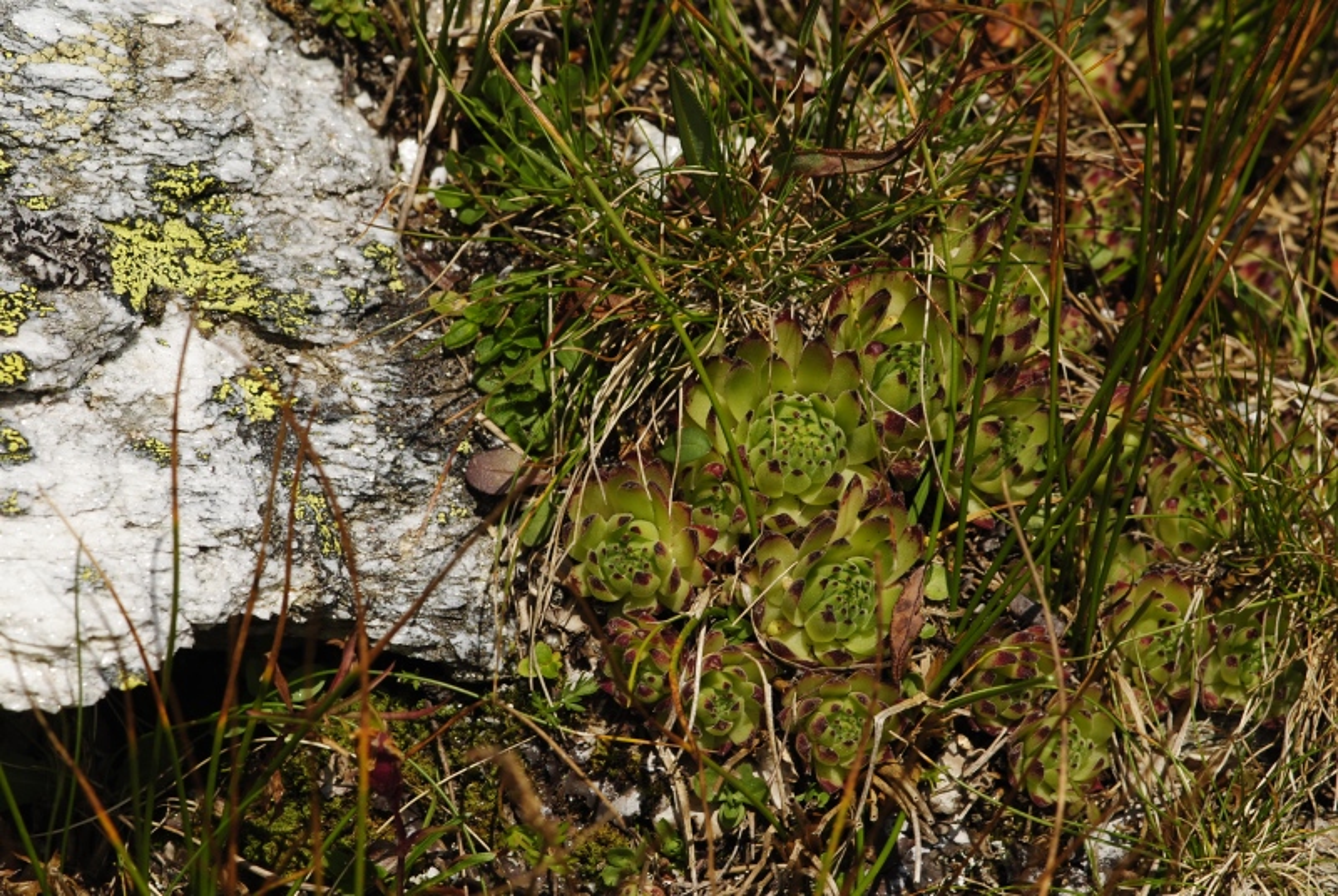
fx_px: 4746
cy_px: 448
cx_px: 669
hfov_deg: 16.0
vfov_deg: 10.8
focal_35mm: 128
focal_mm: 85
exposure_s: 1/320
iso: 100
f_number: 9
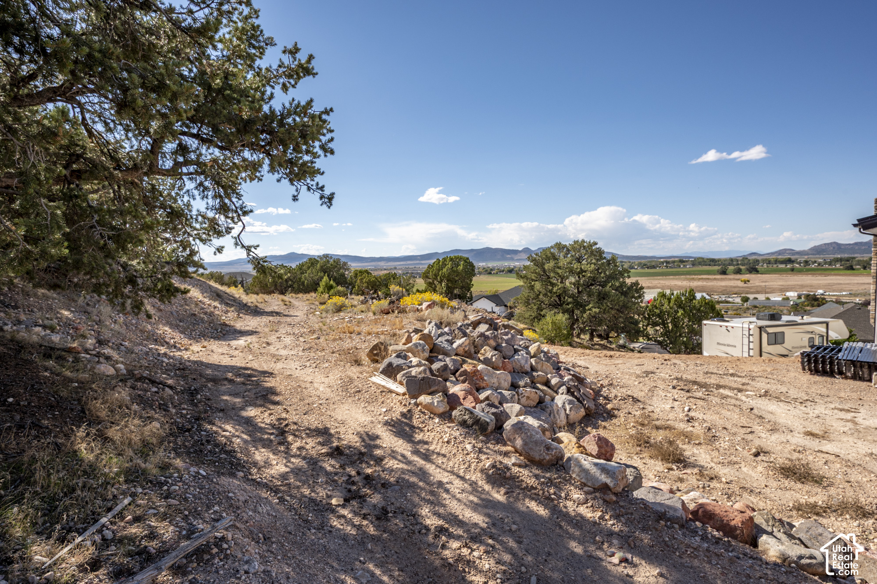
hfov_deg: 86.9
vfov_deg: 64.5
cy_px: 292
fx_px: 463
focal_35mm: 19
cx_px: 438
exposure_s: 1/640
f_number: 10
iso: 320
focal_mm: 19
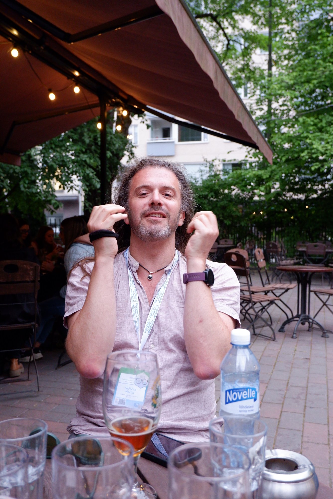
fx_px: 499
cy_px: 250
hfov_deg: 36.9
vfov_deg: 53.1
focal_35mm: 36
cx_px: 166
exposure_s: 1/180
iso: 3200
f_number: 4.4
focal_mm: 24.9
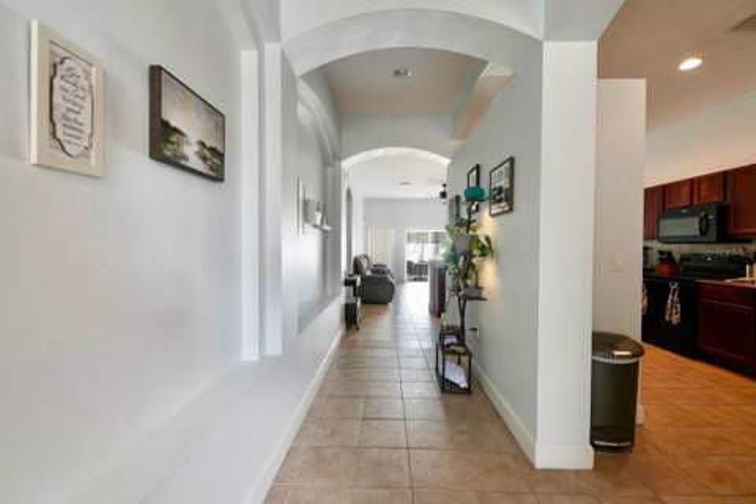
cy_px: 252
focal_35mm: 14
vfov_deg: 81.2
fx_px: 294
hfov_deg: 104.3
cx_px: 378
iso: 800
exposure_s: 1/125
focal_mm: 14
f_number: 5
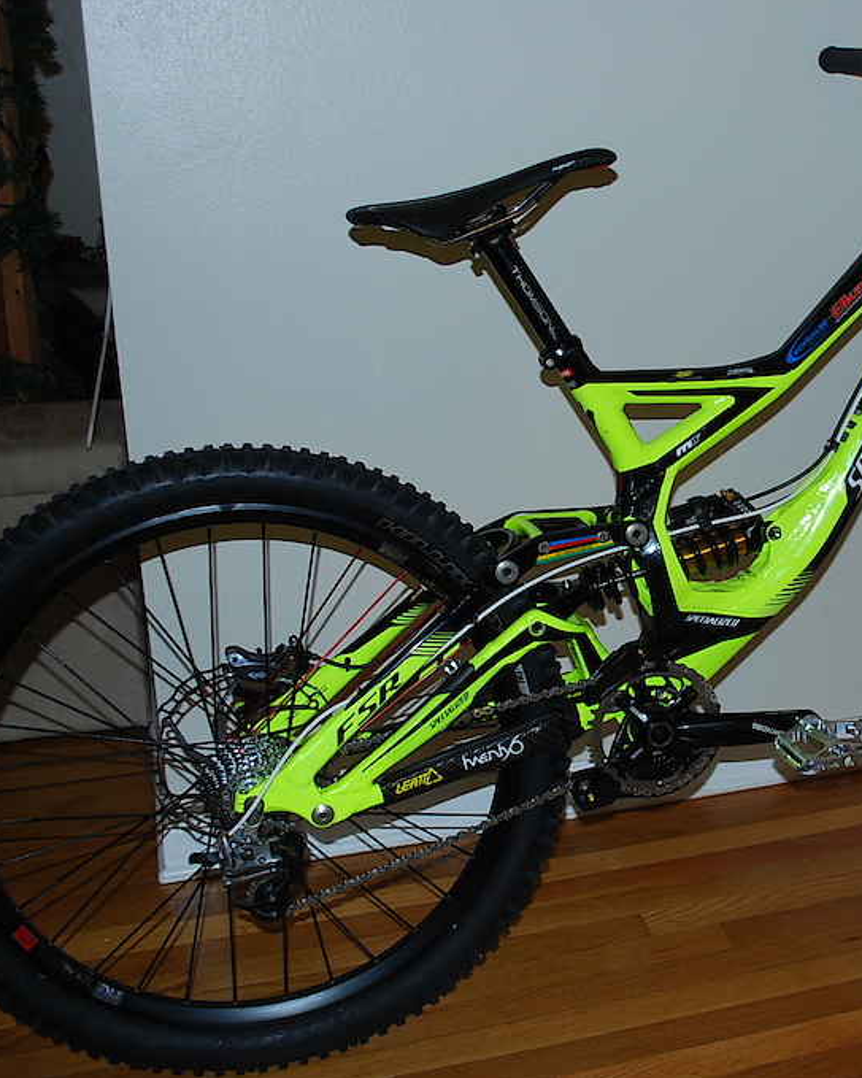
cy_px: 539
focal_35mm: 51
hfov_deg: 28.8
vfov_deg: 36.7
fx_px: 1627
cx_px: 727
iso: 200
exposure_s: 1/60
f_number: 4.2
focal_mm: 24
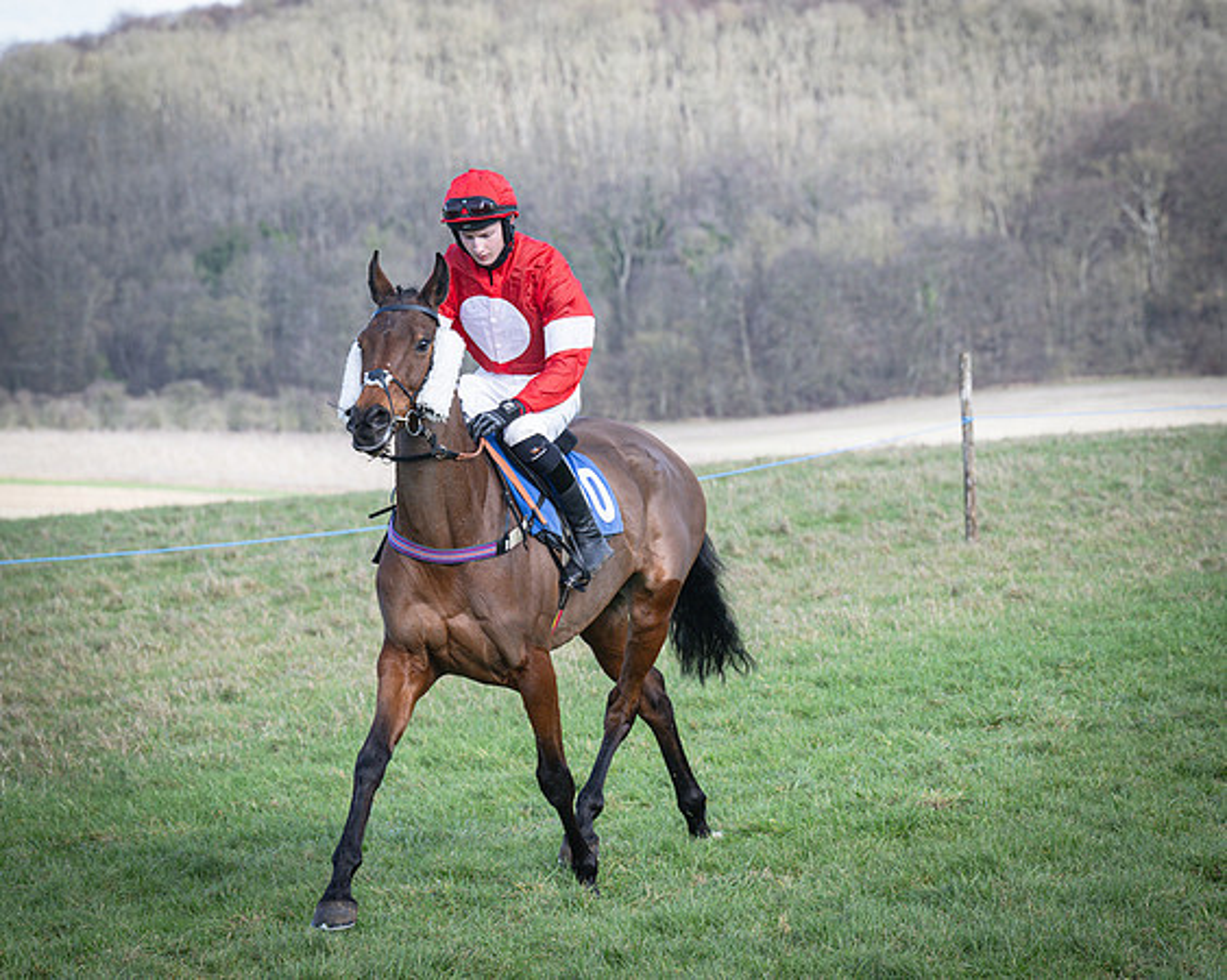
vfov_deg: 8.3
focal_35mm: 186
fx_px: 6750
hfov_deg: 10.4
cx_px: 619
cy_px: 490
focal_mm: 110
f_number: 5
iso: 400
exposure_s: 1/800
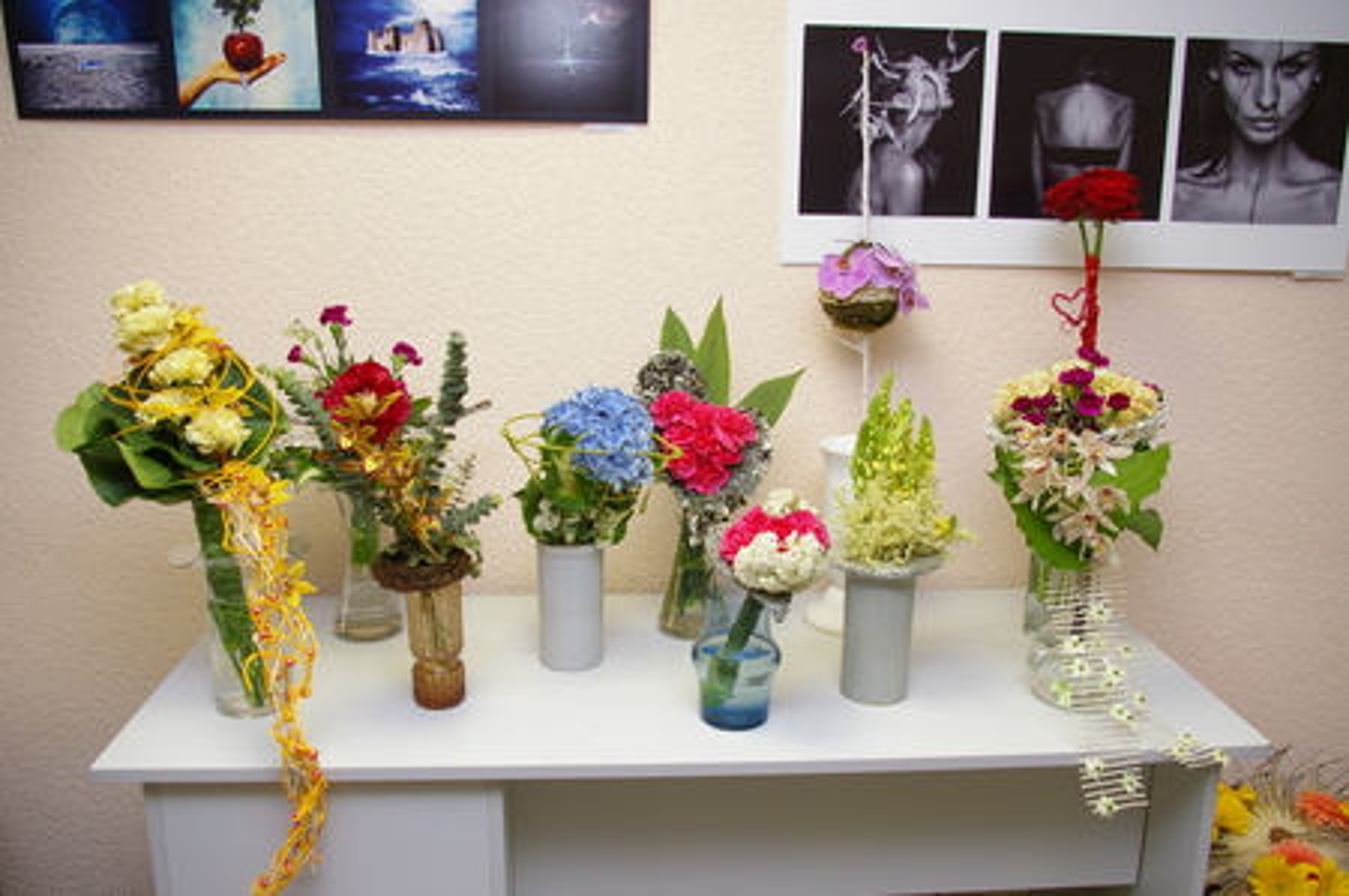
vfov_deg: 43.5
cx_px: 674
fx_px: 1123
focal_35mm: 30
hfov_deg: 62.0
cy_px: 448
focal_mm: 20
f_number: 6.7
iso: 400
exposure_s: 1/30
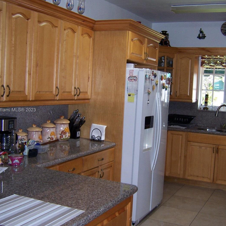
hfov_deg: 39.0
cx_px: 134
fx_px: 318
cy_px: 110
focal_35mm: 43
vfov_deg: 39.2
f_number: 2.8
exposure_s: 1/60
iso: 140
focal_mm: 5.5
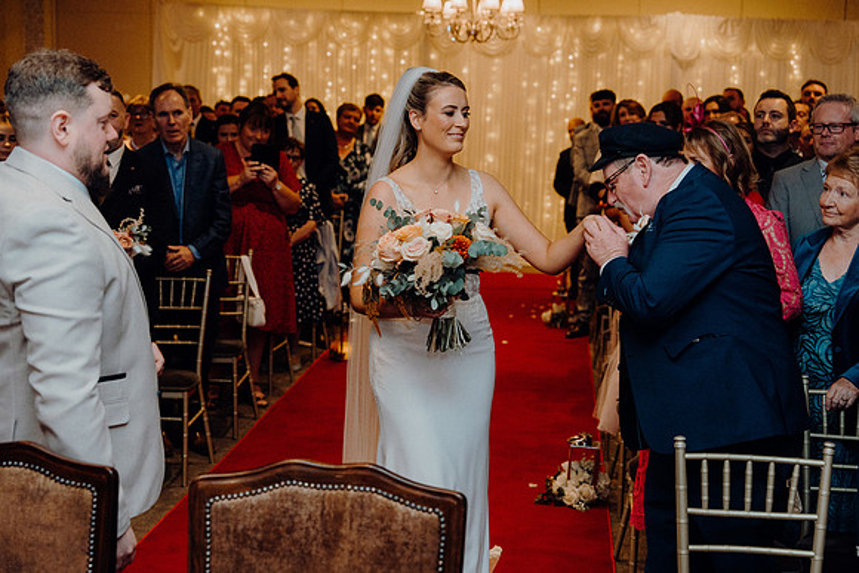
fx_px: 1193
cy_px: 286
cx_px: 430
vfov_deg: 27.0
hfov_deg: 39.6
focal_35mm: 50
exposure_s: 1/200
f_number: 3.5
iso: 2500
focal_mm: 50
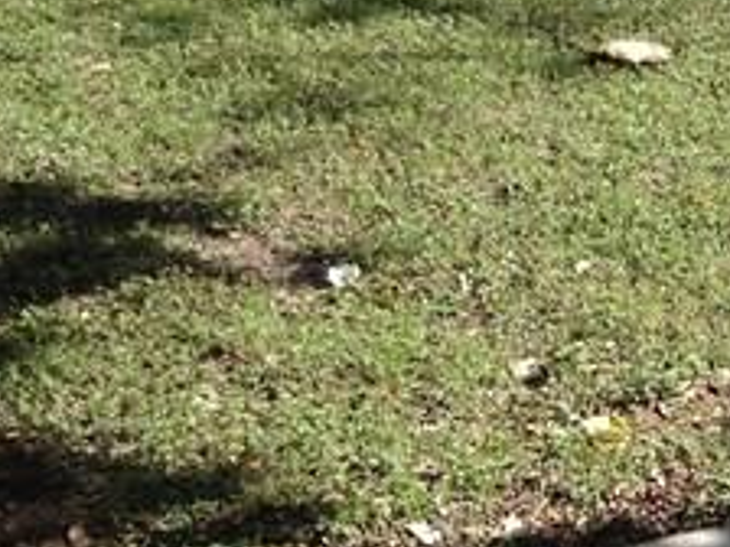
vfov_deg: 12.4
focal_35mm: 118
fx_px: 2488
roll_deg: -2.3
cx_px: 1131
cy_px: 508
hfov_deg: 15.3
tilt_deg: -25.8
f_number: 2.4
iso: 50
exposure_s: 1/797
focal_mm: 4.12
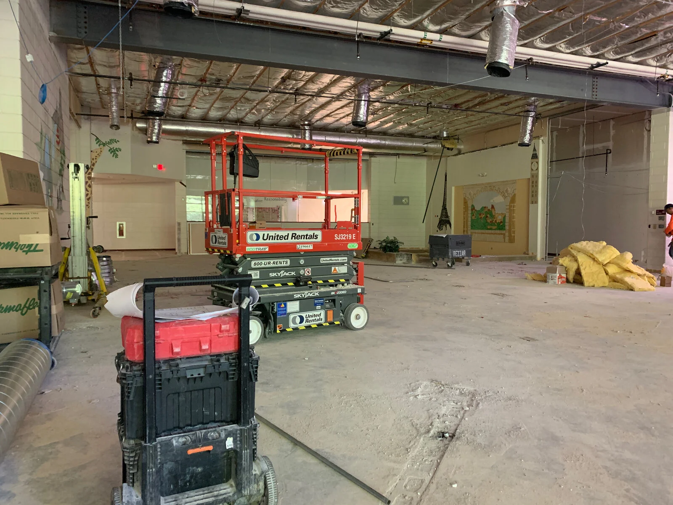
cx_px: 336
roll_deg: +0.3
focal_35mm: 26
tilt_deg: -2.9
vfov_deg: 53.1
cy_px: 252
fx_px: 505
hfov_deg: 67.3
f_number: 1.8
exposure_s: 1/40
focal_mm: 4.25
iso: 400
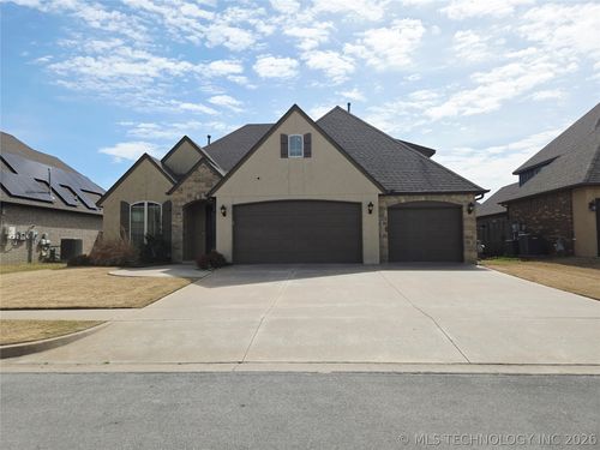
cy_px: 225
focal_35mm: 23
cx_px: 300
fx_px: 399
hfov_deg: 73.9
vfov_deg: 58.9
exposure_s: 1/3134
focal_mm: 5.4
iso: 25
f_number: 1.8
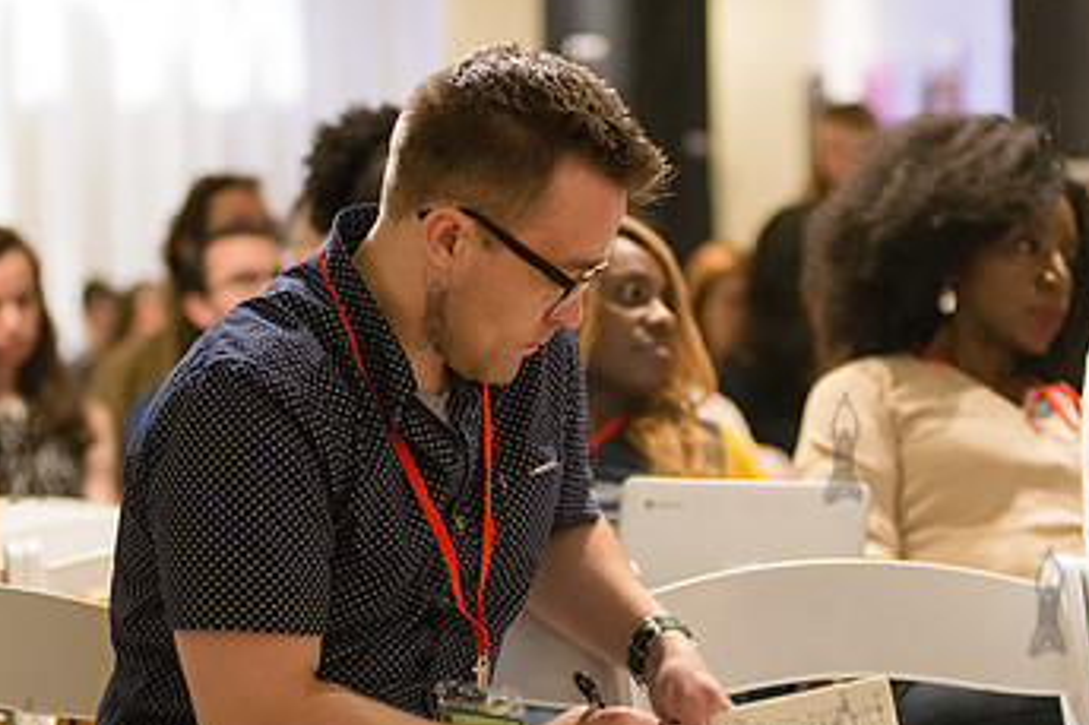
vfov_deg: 10.1
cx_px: 434
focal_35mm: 135
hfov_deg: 15.2
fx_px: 4082
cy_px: 600
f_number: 2.8
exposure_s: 1/200
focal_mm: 80
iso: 4000
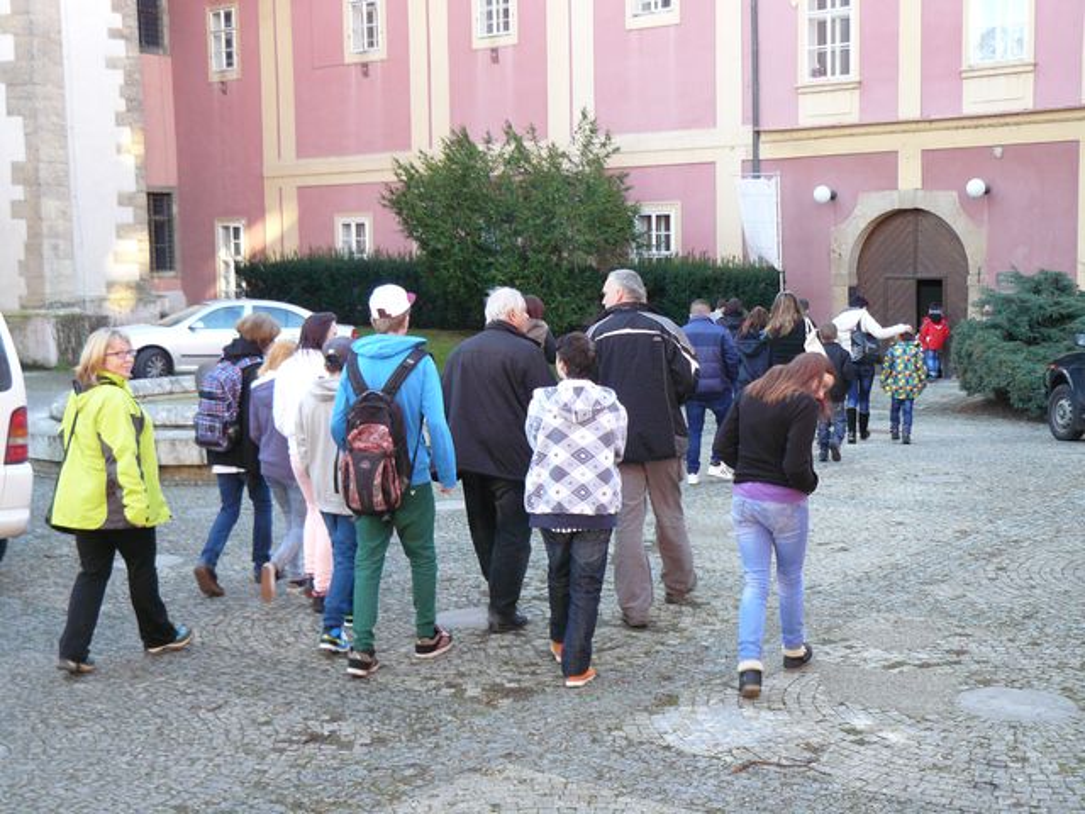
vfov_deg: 31.5
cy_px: 407
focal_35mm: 46
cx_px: 542
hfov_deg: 41.2
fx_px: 1442
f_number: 2.8
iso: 200
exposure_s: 1/80
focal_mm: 7.7
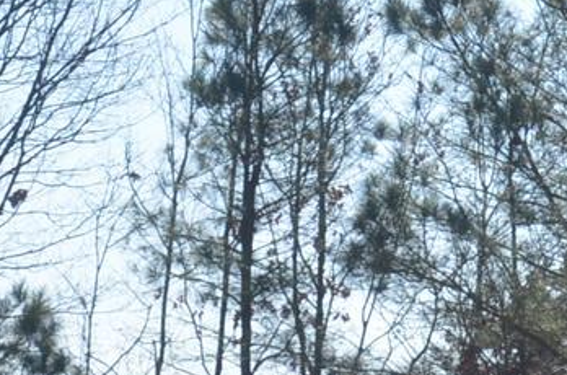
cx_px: -59
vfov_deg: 3.7
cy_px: 592
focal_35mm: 371
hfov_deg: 5.6
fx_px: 5827
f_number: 10
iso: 100
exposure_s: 1/250
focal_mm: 42
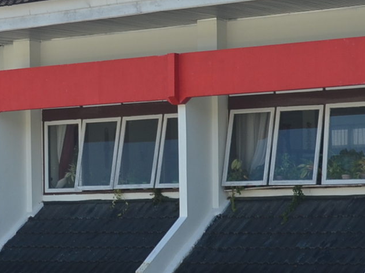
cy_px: 288
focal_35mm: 146
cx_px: 87
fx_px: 1539
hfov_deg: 13.5
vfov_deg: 10.1
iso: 200
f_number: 8
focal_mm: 26
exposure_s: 1/250
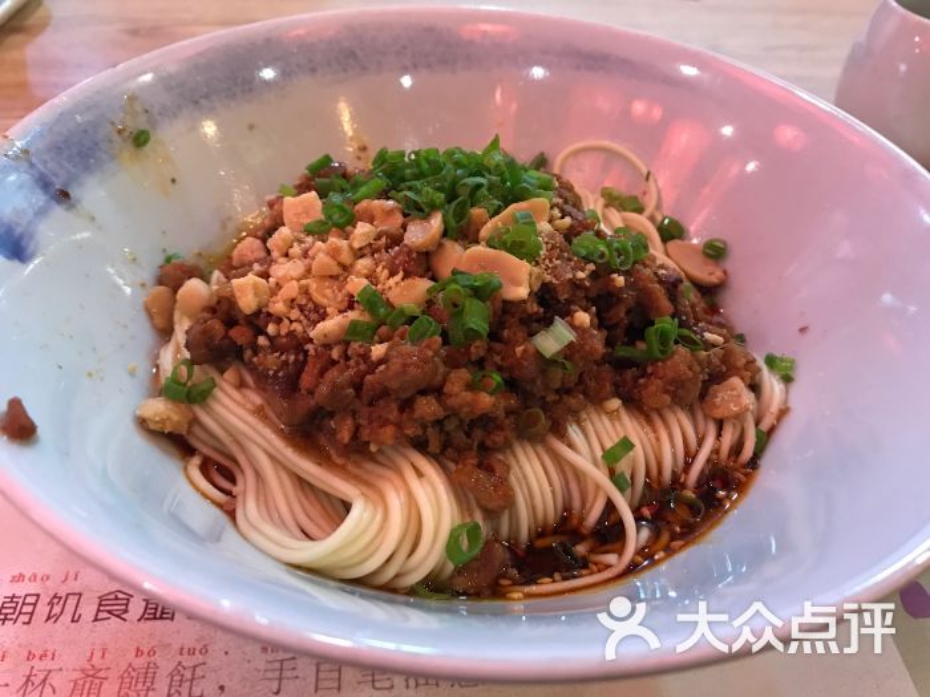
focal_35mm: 28
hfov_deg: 63.4
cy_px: 348
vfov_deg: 49.7
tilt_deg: -42.5
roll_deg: -4.6
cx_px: 465
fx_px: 752
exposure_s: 1/9
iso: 100
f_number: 1.8
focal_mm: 3.99
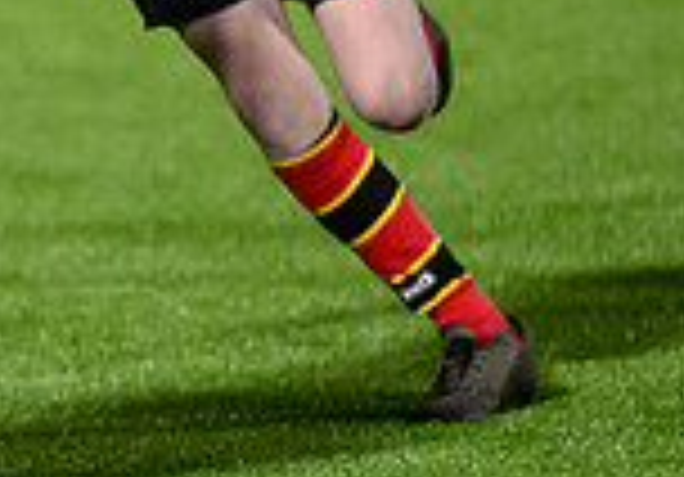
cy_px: 31
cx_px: -548
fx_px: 14994
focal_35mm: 778
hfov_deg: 2.6
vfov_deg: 1.8
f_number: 3.2
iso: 6400
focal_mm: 160
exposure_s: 1/1600
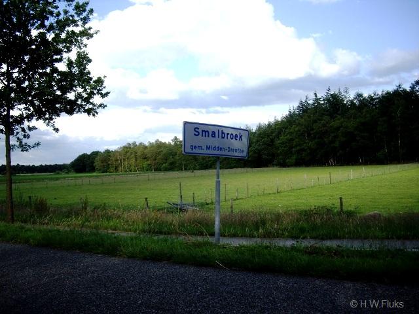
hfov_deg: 49.0
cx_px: 210
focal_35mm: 38
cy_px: 157
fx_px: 460
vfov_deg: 37.7
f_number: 2.8
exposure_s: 1/1000
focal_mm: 7.9
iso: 64
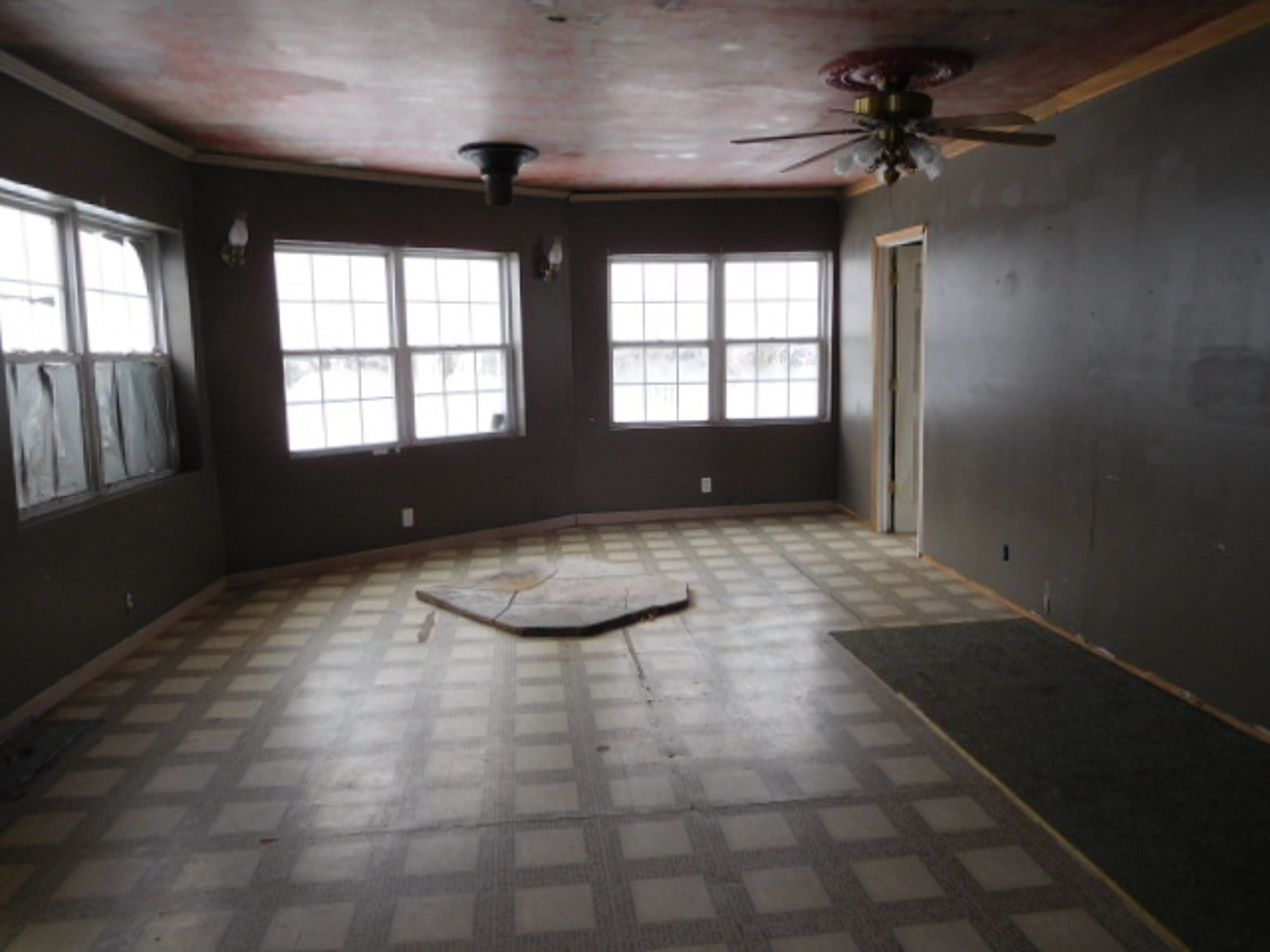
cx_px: 635
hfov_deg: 69.4
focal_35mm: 25
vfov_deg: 54.9
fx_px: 917
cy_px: 476
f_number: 3.4
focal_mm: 4.5
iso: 125
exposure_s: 1/100
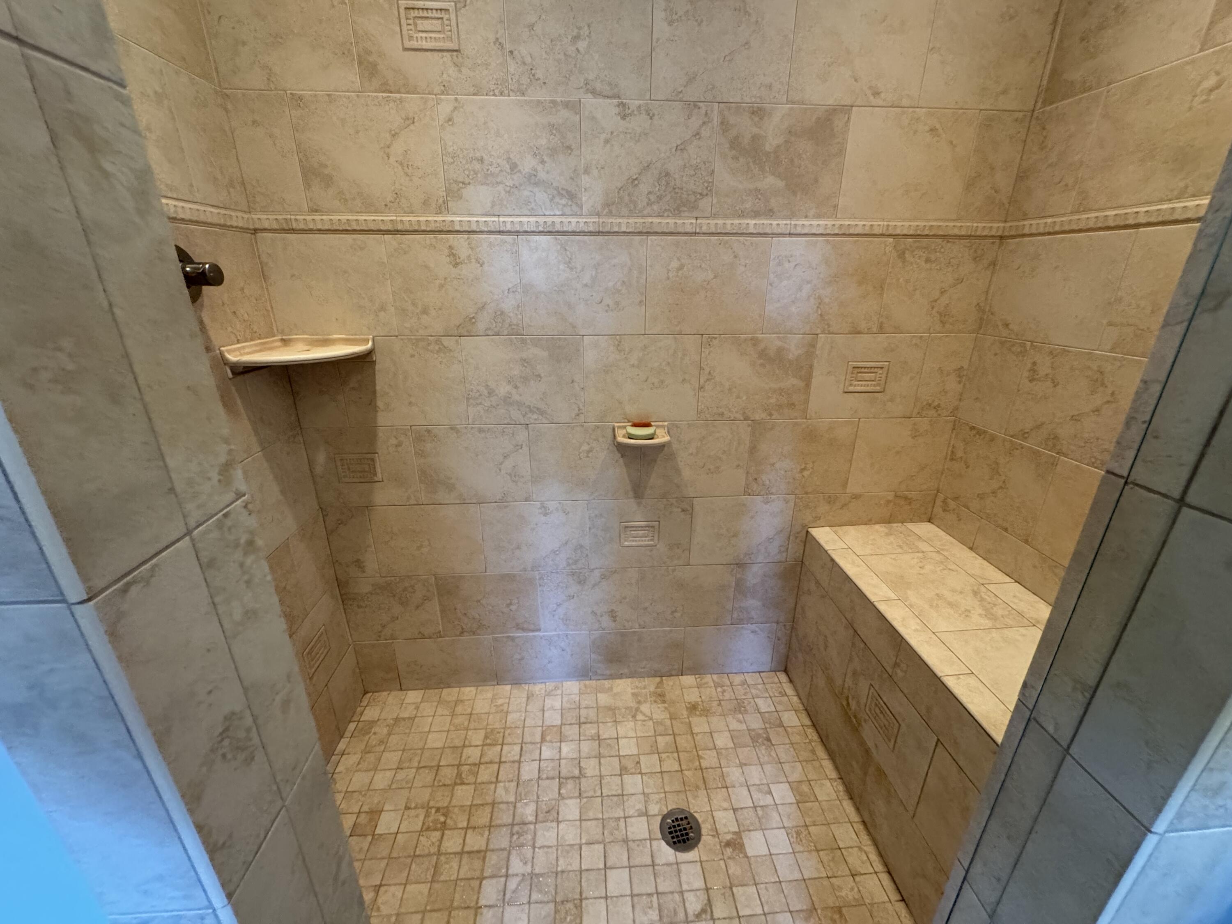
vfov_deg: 85.7
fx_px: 498
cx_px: 616
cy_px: 462
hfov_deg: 102.1
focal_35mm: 14
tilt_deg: -22.2
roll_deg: -0.8
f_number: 2.2
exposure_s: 1/60
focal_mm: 2.22
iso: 400
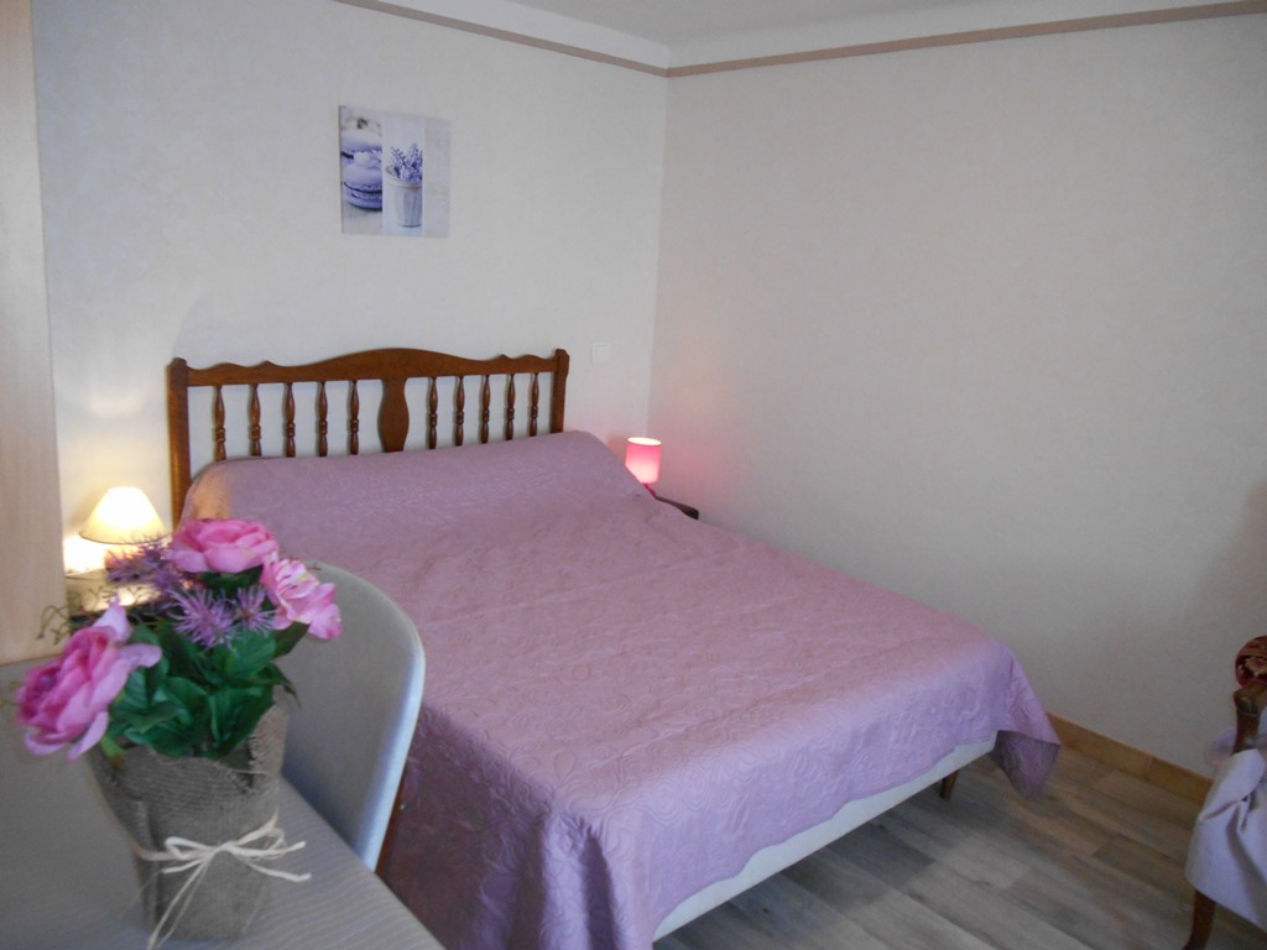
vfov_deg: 53.1
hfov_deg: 67.3
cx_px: 634
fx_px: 952
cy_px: 475
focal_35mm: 26
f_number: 3.4
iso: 400
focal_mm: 4.7
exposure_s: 1/30
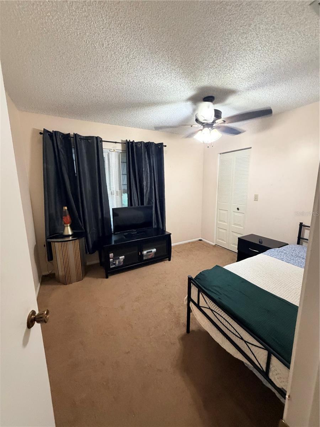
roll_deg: +1.1
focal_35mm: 14
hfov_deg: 85.7
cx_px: 160
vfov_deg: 102.1
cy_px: 214
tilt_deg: -10.5
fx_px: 173
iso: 400
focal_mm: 2.22
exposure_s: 1/60
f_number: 2.2
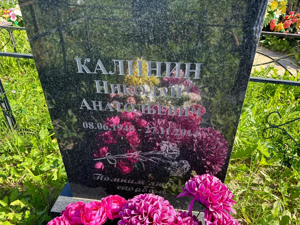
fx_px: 225
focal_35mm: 26
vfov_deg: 53.1
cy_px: 112
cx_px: 150
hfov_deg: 67.3
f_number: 1.6
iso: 50
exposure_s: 1/577
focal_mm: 5.96
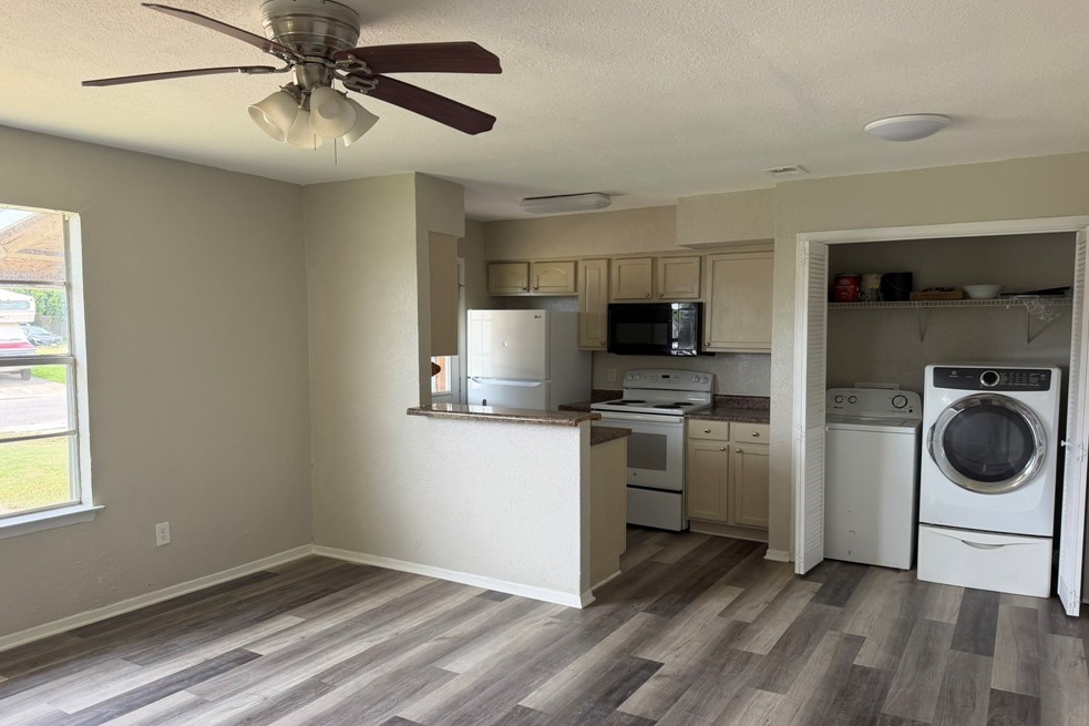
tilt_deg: -4.8
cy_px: 388
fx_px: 786
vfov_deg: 49.5
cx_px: 530
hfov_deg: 69.4
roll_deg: +0.5
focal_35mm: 26
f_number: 1.78
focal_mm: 6.76
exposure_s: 1/176
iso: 100
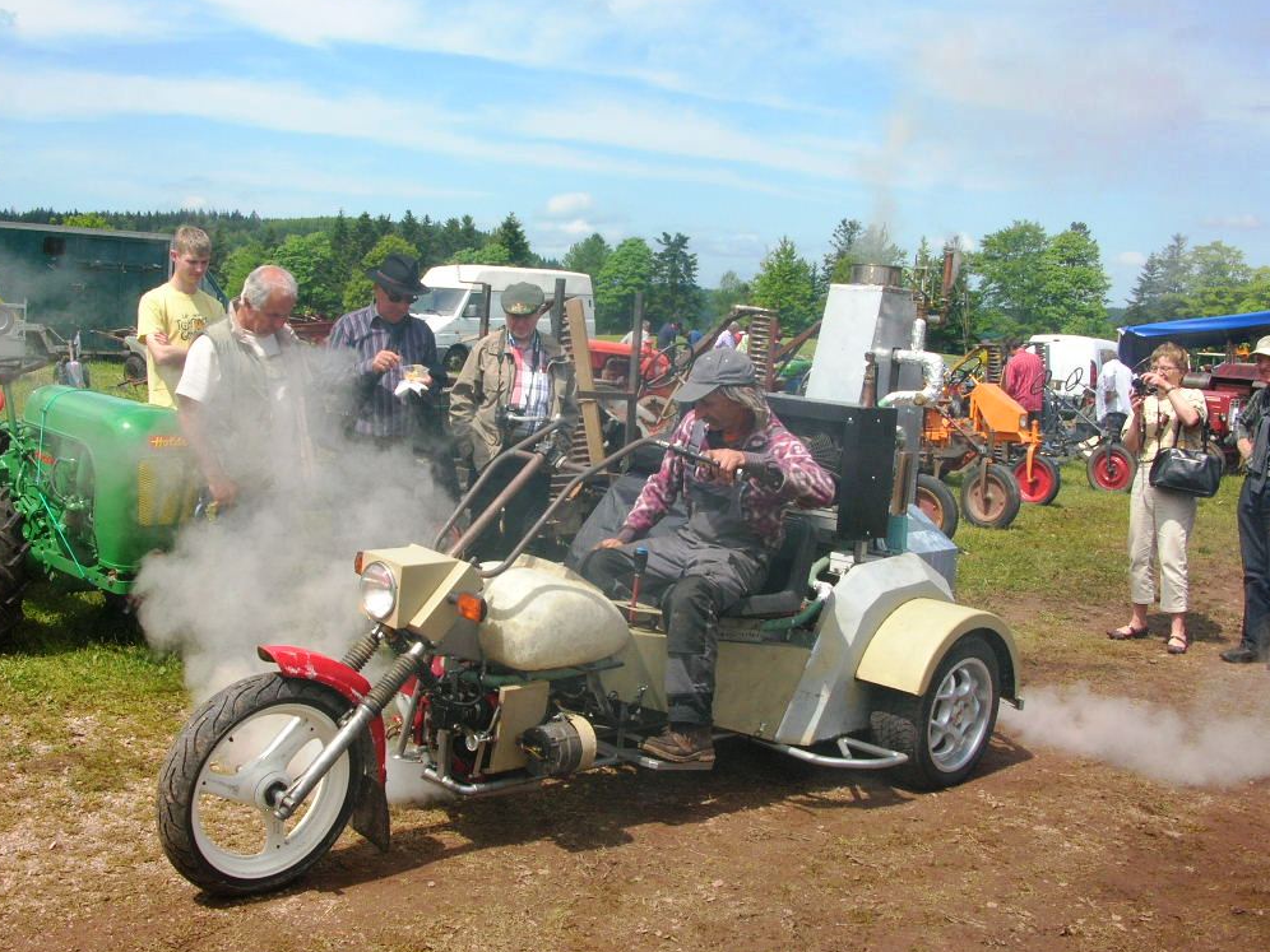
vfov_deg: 39.7
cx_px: 638
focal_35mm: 36
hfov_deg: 51.4
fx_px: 1321
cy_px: 477
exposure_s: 1/238
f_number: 5.6
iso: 50
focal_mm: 5.8
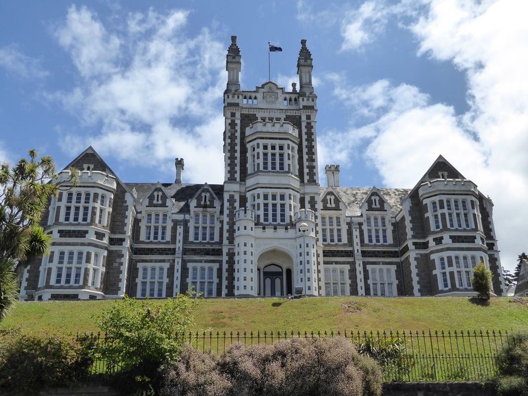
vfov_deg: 39.7
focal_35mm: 36
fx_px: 549
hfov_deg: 51.4
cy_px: 198
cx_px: 264
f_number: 4.5
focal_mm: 6.3
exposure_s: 1/800
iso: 160
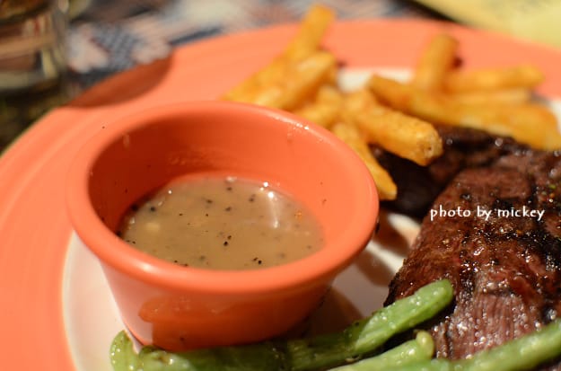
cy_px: 186
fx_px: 816
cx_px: 280
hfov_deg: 37.9
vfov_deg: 25.6
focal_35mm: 52
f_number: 3.2
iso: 2000
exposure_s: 1/60
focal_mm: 35
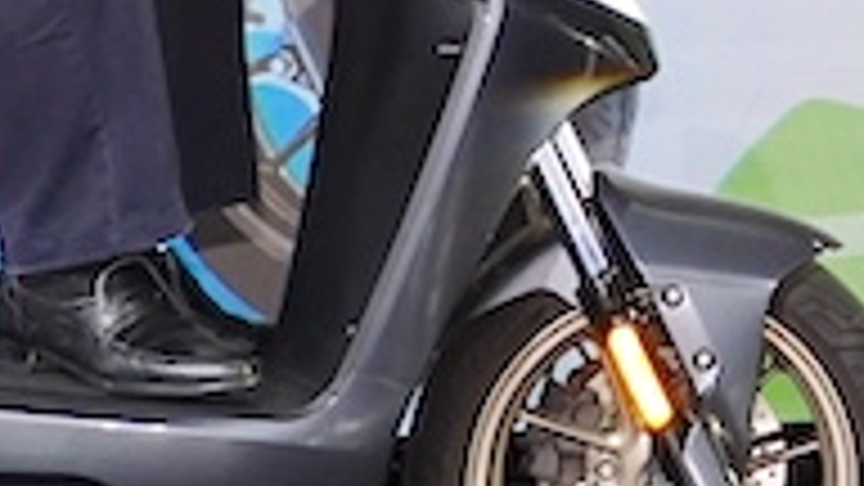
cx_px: 1260
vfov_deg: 5.2
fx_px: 5132
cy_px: -866
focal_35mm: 224
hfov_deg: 9.4
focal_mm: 32
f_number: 4
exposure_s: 1/250
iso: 1250
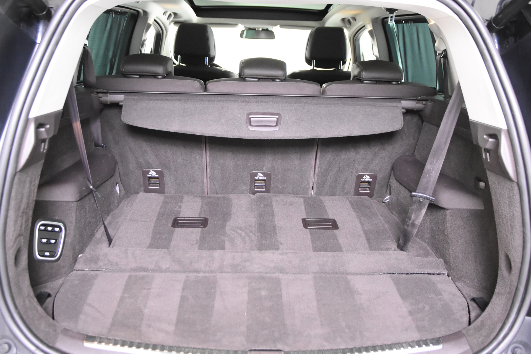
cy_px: 177
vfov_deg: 36.9
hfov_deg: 53.1
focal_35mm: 36
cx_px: 266
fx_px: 531
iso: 5000
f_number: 3
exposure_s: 1/40
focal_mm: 24
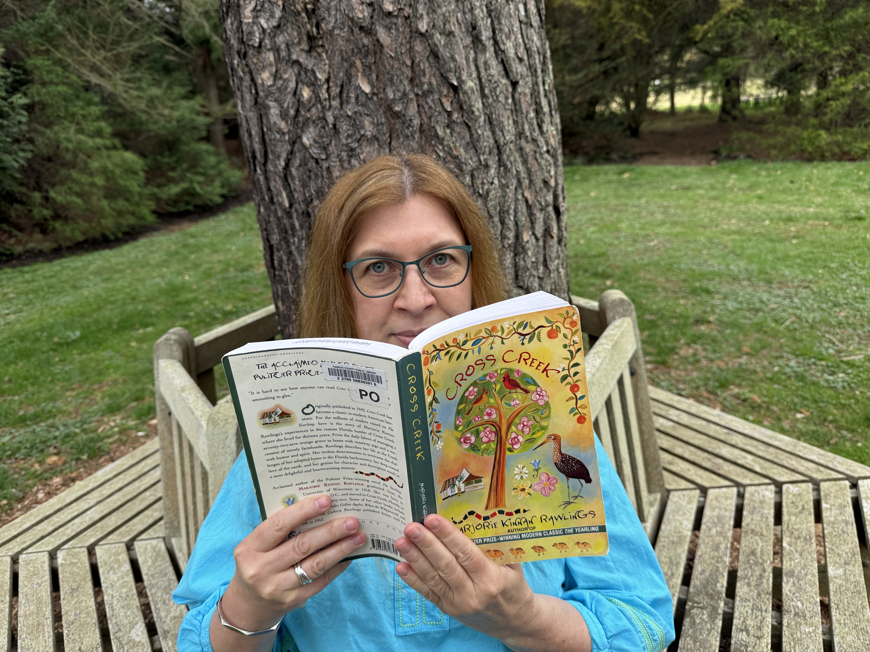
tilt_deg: -17.3
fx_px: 603
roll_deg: +2.8
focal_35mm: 24
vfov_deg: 56.8
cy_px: 326
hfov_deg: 71.6
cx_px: 435
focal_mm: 6.76
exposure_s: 1/397
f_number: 1.78
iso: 80
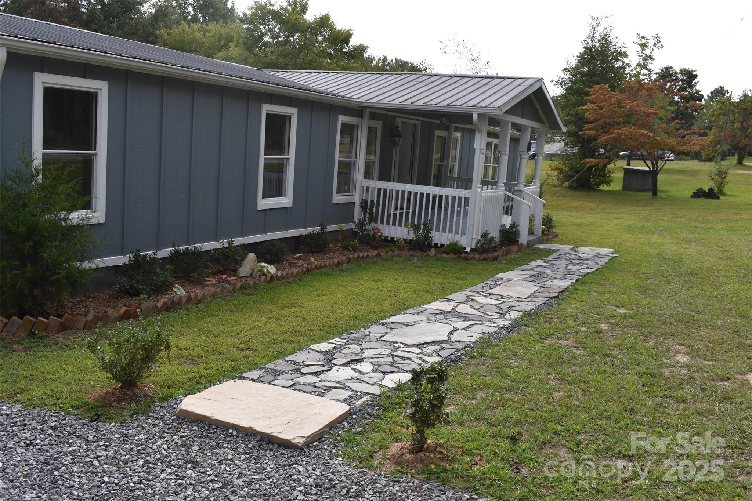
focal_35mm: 34
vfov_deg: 38.4
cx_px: 376
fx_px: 721
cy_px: 250
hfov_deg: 55.1
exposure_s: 1/320
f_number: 8
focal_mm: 23
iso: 200
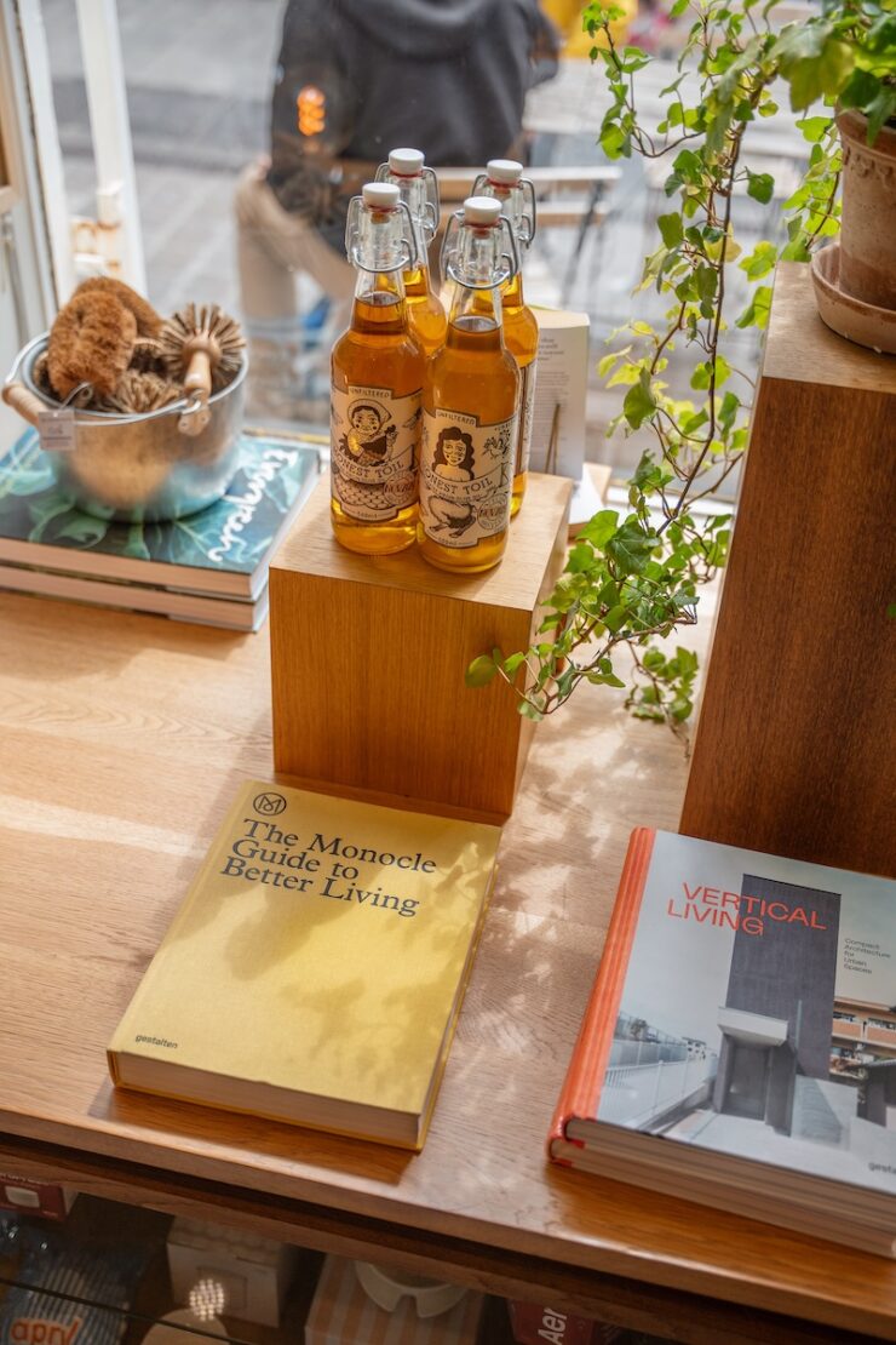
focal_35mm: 39
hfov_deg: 34.2
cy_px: 672
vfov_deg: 49.6
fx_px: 1456
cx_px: 448
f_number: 2.8
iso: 100
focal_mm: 39
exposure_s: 1/800
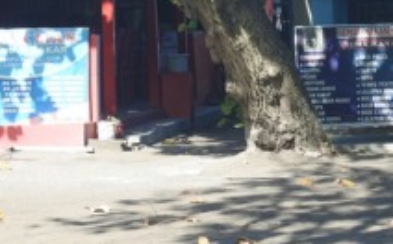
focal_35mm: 180
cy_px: -4
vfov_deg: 7.2
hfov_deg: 11.7
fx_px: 1926
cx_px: 198
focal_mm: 20.6
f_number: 4.8
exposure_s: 1/250
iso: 160
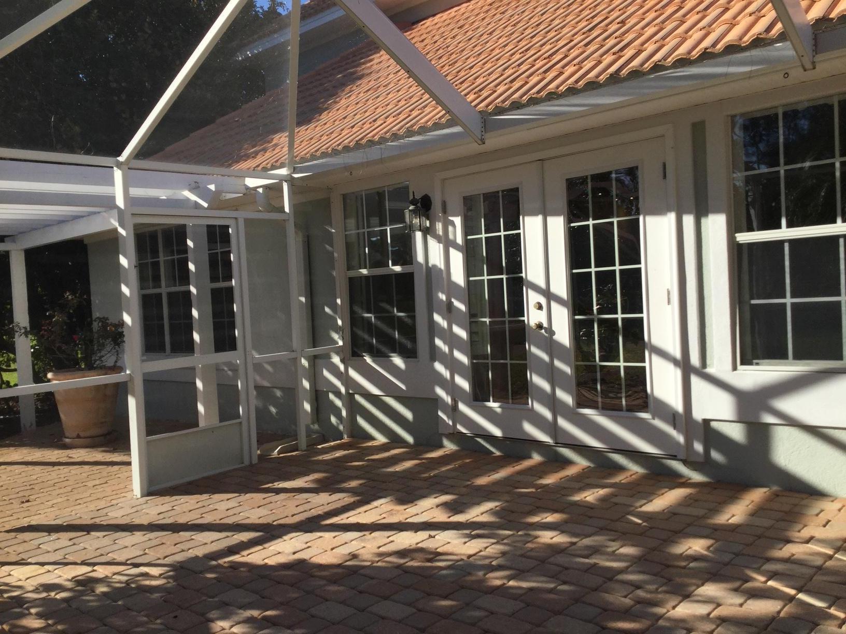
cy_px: 317
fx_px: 758
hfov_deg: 58.4
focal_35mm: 31
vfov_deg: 45.4
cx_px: 423
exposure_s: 1/769
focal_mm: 3.3
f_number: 2.4
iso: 25
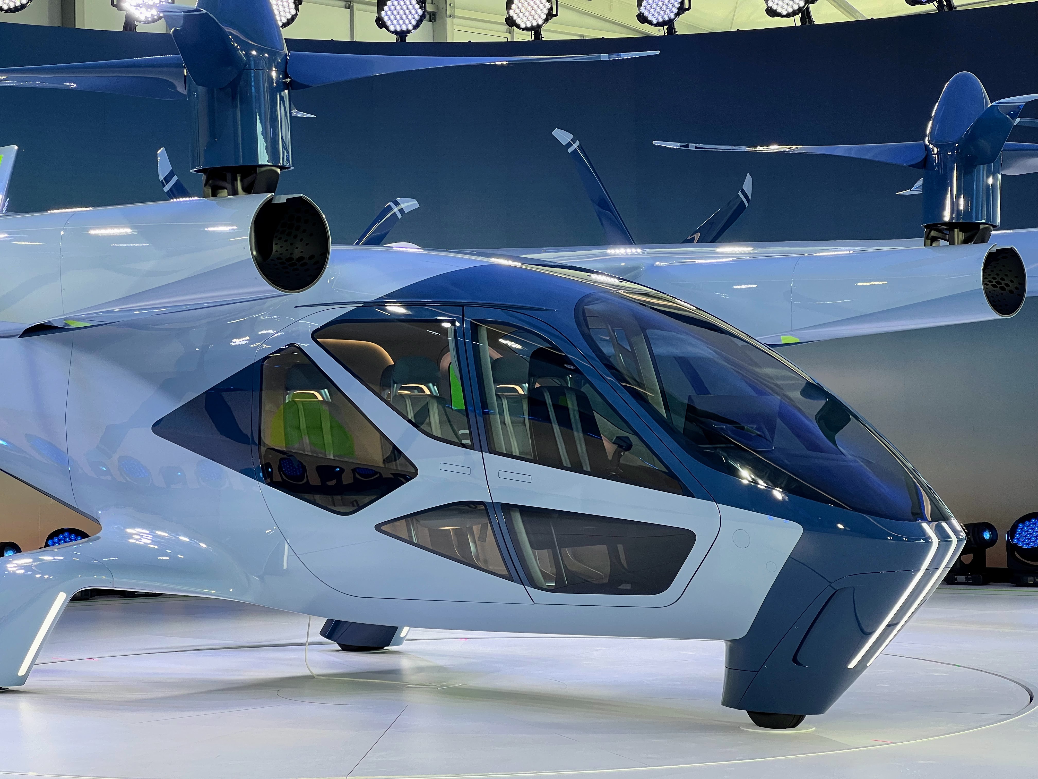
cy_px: 390
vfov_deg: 19.1
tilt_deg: +2.3
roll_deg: +1.5
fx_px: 2309
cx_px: 519
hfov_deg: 25.3
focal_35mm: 77
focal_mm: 9
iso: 64
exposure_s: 1/100
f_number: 2.8
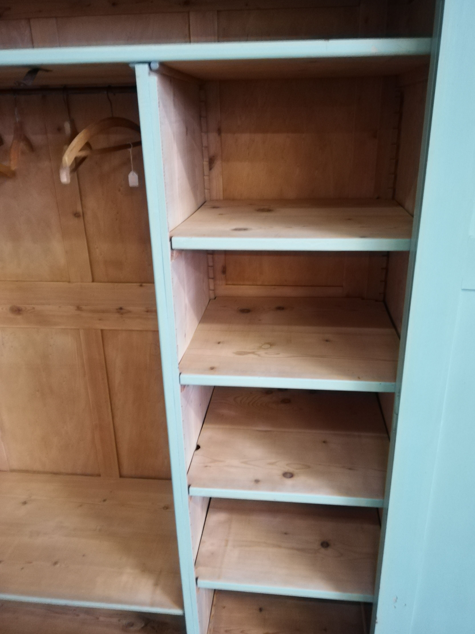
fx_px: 494
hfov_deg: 51.3
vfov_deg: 65.3
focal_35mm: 27
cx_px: 244
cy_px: 311
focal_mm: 3.81
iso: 800
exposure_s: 1/16.7
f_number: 2.2
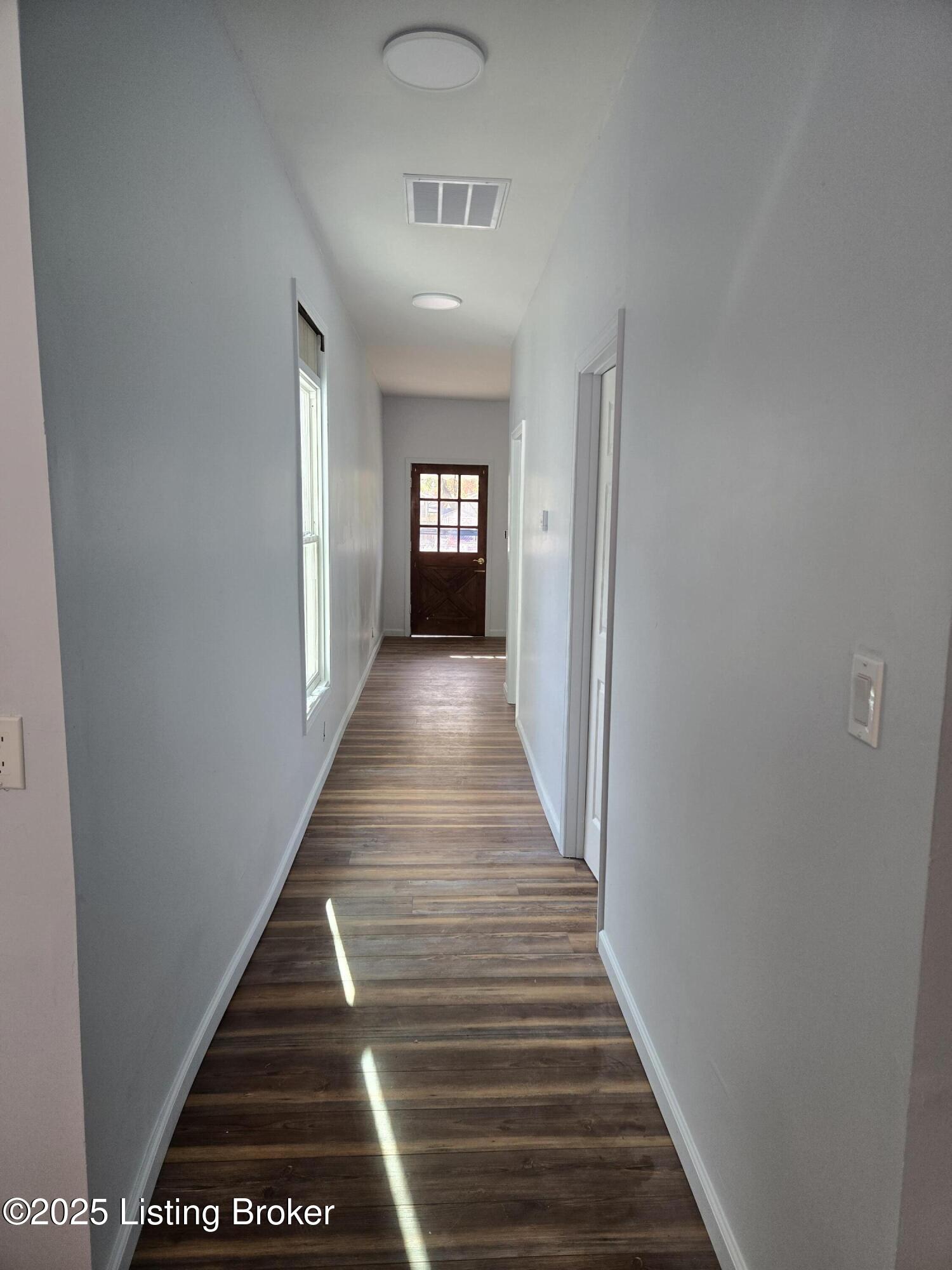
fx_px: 843
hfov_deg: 58.9
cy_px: 635
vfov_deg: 73.9
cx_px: 476
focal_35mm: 23
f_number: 1.8
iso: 125
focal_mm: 5.4
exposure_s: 1/180
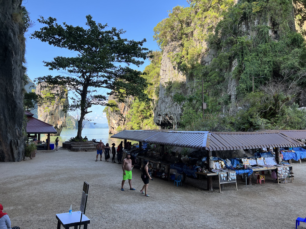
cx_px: 153
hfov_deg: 67.3
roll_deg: +0.6
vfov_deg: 53.1
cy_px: 114
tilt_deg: +3.2
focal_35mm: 26
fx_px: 230
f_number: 1.5
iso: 50
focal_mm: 5.7
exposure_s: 1/820
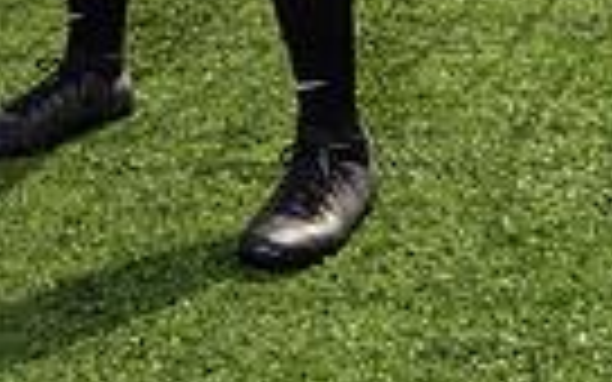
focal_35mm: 125
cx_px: 126
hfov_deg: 16.6
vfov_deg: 9.3
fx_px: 2085
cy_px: -571
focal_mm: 37
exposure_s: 1/250
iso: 100
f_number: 8
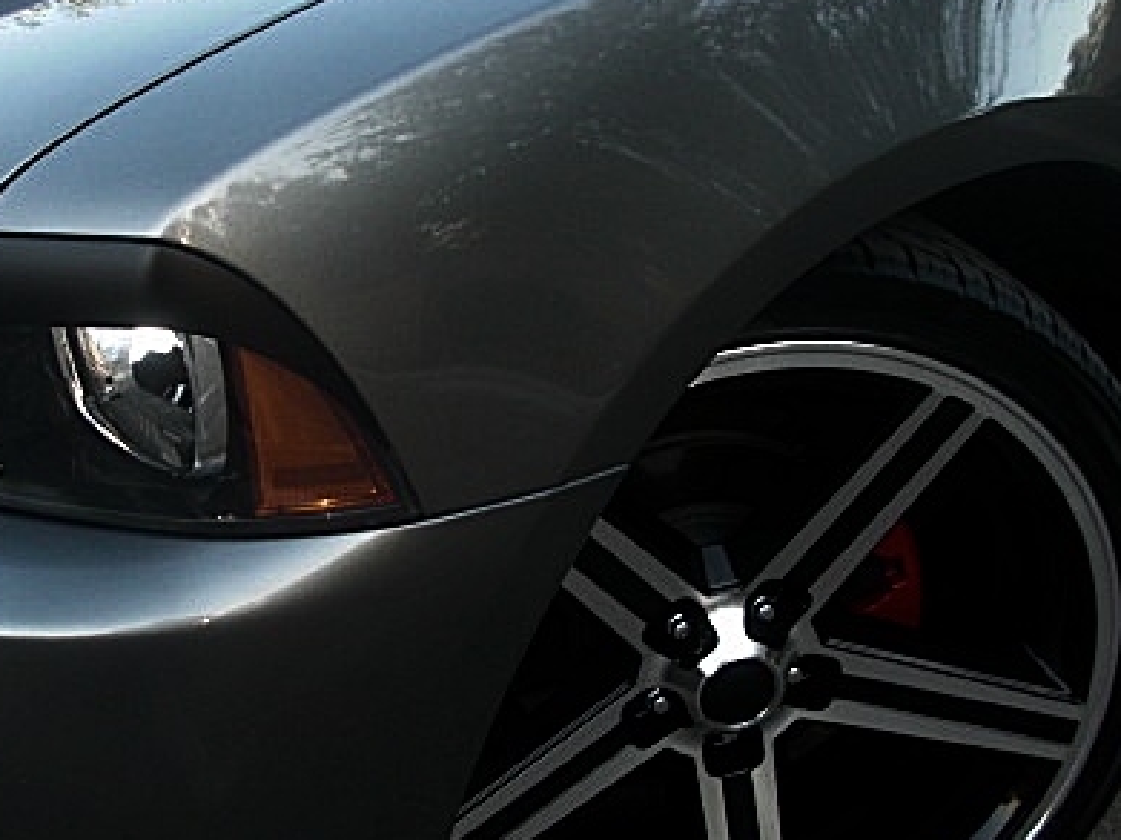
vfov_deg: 24.8
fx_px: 1910
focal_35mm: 59
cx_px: 370
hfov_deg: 32.4
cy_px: 462
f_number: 2.8
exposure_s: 1/100
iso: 100
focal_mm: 6.3
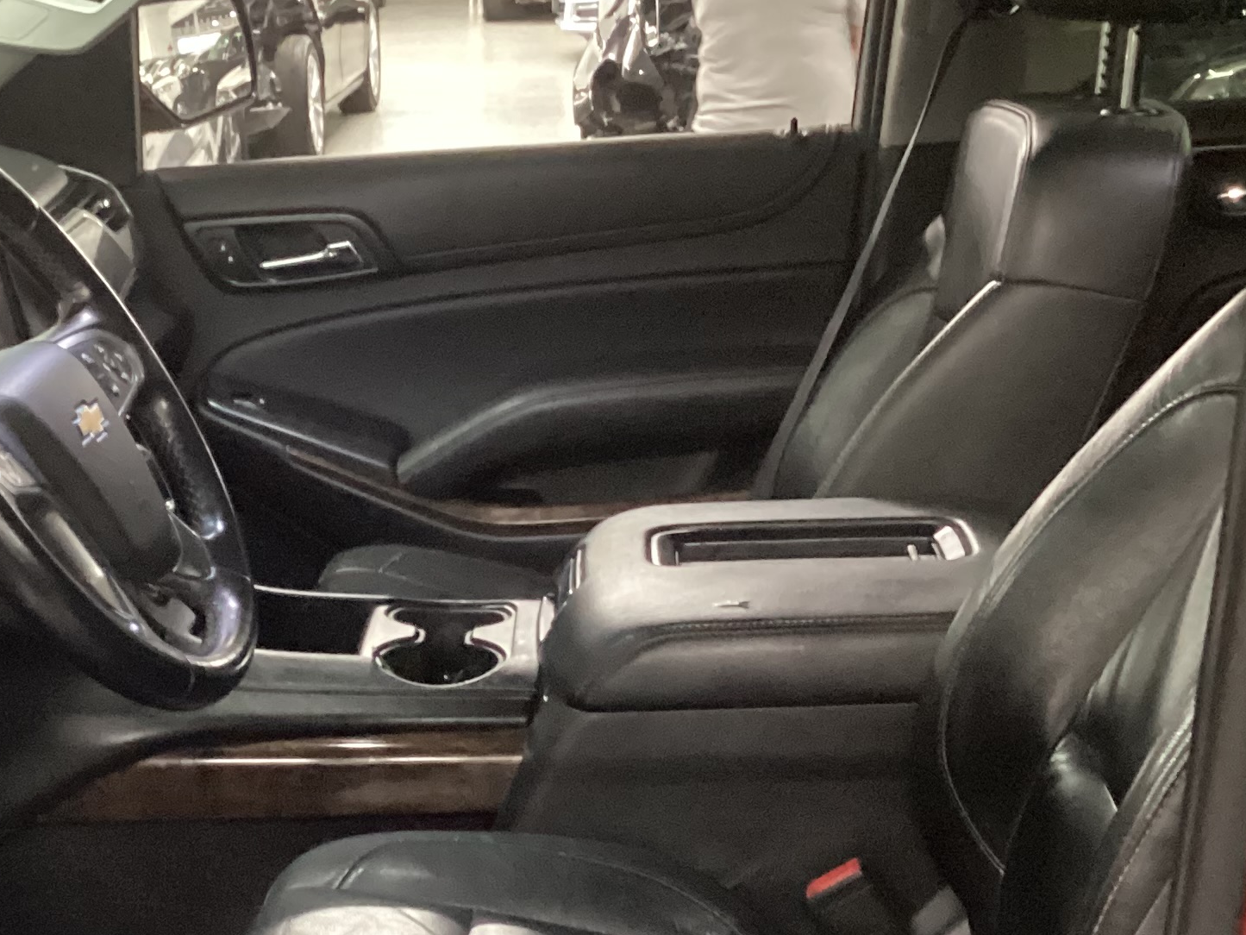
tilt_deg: -23.3
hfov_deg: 27.4
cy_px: 751
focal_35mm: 70
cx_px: 332
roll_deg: +1.9
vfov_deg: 20.8
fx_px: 2520
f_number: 2.4
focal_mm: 3.3
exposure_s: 1/20
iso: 640
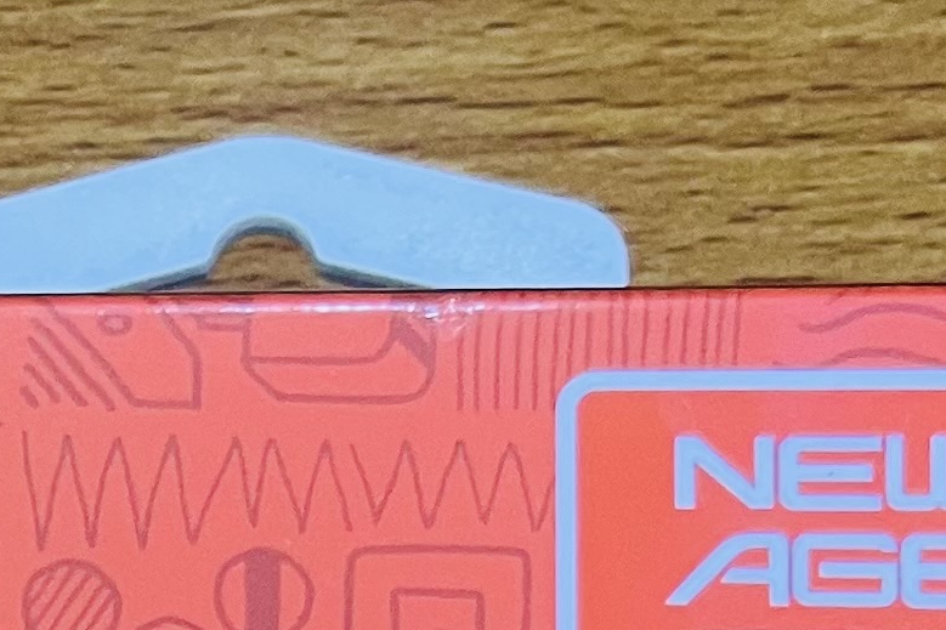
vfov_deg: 8.1
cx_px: 77
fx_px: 3678
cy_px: 1998
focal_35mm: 140
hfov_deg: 14.5
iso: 125
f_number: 1.6
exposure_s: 1/50
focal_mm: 5.1
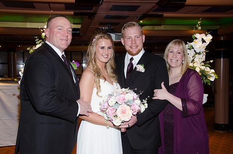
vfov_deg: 31.7
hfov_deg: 46.5
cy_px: 77
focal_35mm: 42
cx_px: 116
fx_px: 271
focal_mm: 28
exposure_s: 1/60
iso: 400
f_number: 5.6
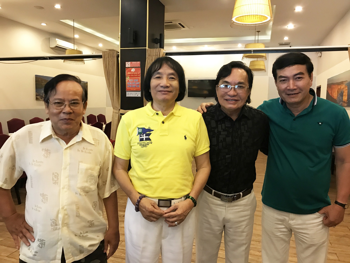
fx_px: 283
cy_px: 132
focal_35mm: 28
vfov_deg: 49.7
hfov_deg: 63.4
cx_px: 175
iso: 100
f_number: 1.8
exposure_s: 1/17
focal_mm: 3.99
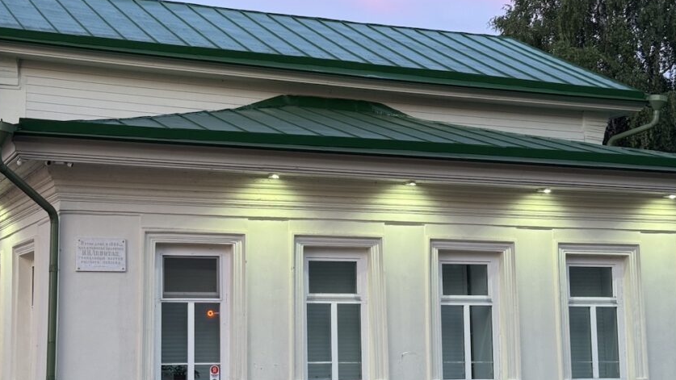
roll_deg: +1.4
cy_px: 234
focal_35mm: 64
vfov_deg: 18.8
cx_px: 274
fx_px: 1147
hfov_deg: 32.7
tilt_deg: +5.8
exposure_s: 1/50
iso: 125
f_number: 1.78
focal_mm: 6.76
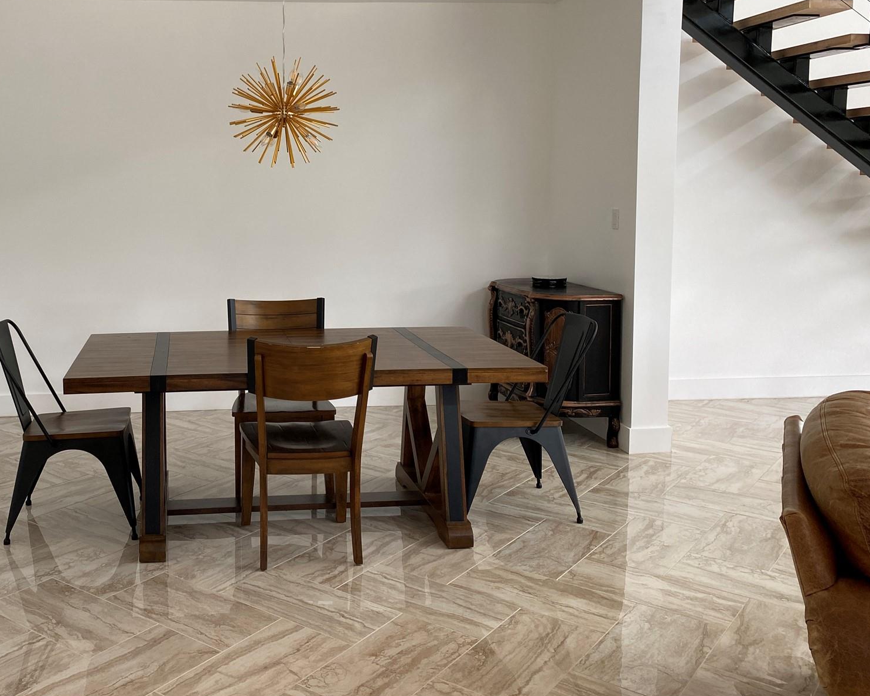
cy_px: 263
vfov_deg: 41.9
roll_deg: +0.2
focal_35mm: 35
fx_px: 901
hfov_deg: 50.6
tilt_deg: -7.0
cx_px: 286
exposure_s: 1/60
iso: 64
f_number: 1.8
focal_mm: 4.25
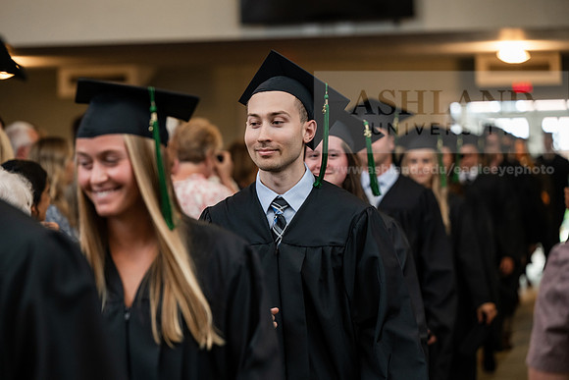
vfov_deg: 12.5
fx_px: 1739
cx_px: 284
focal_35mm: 110
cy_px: 190
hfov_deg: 18.6
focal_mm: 110
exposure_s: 1/200
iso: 1250
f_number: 3.2
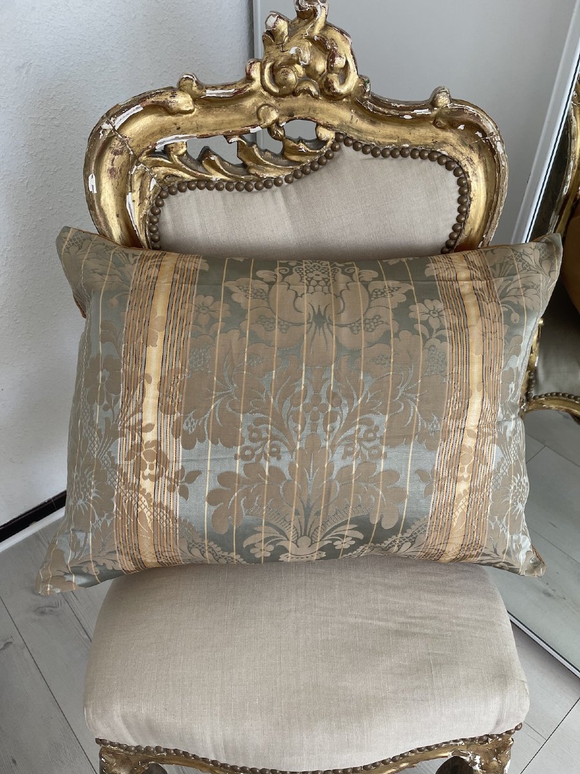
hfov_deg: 54.9
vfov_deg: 69.4
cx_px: 290
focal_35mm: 25
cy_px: 387
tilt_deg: -41.9
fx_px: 559
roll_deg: -1.8
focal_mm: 5.1
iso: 125
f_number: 1.6
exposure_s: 1/111
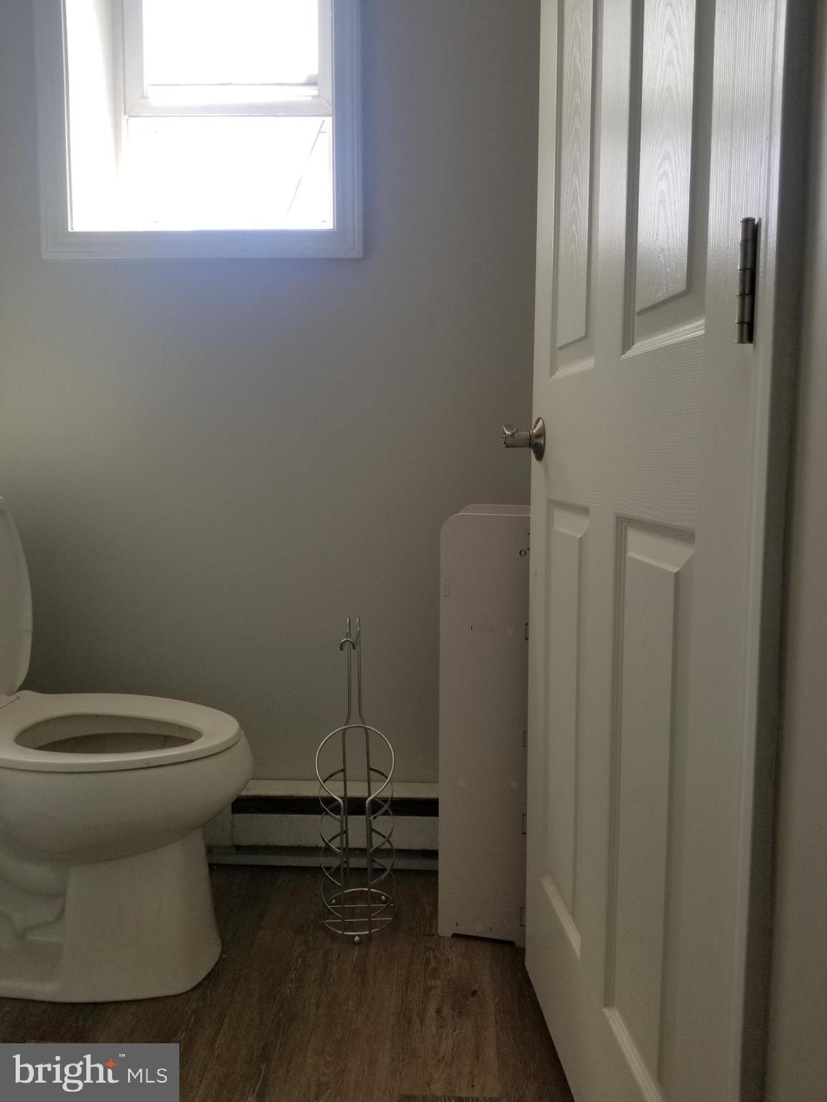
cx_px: 414
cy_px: 551
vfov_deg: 67.3
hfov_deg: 53.1
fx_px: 828
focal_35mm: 26
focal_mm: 4.25
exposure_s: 1/167
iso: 50
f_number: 1.7
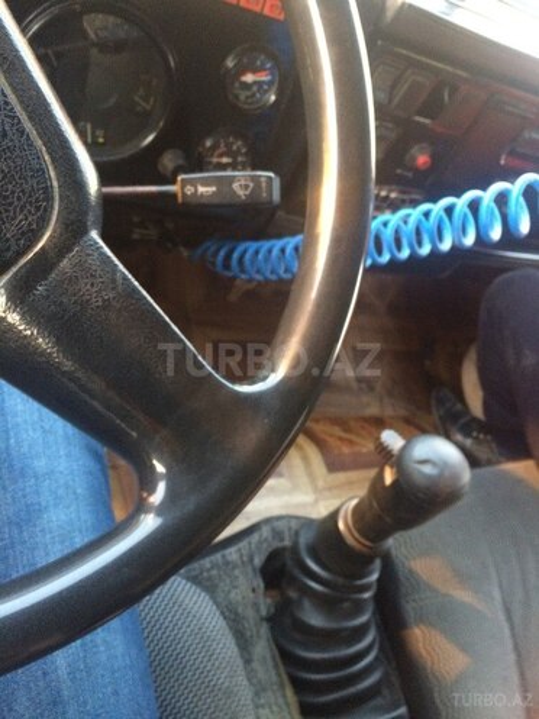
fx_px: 602
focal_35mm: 29
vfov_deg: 61.7
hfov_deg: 48.2
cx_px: 270
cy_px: 360
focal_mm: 4.15
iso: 320
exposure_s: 1/33
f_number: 2.2
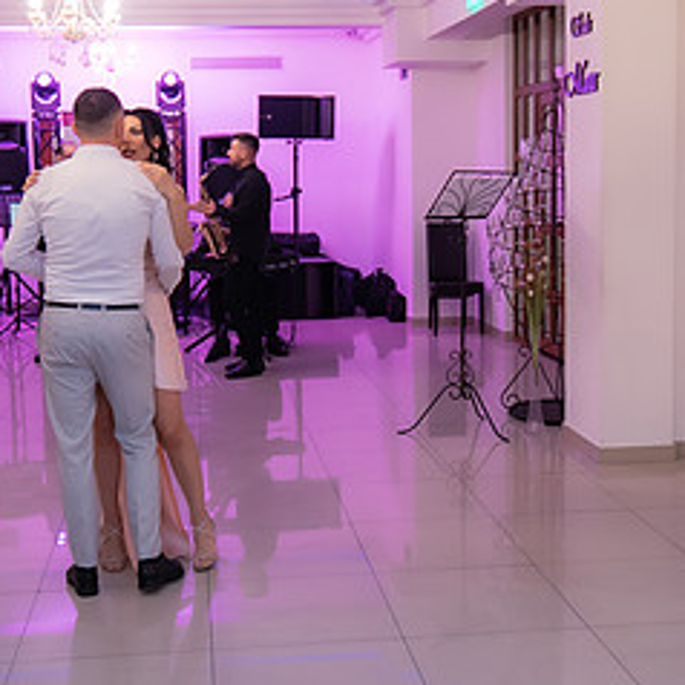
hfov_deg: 32.8
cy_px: 306
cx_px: 326
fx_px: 1164
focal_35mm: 52
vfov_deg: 32.8
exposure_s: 1/200
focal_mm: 21
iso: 2000
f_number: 2.8
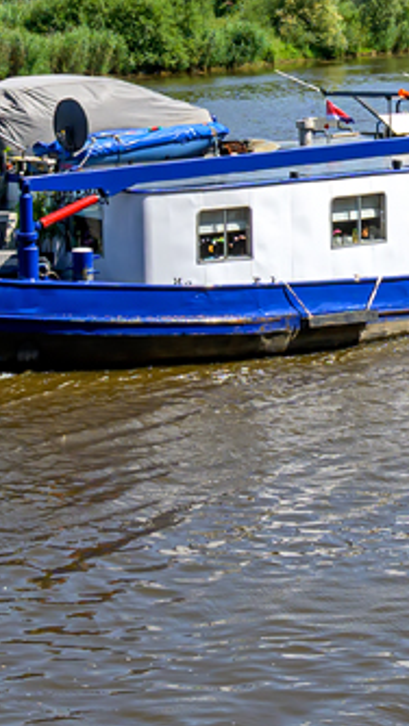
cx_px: 681
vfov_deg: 18.9
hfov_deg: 10.2
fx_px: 2178
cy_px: 233
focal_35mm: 113
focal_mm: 20
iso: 200
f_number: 8
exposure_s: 1/750
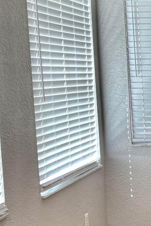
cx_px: 330
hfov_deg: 11.4
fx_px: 661
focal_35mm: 105
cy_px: 131
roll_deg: +1.3
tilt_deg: -6.4
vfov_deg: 19.5
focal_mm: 5.96
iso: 100
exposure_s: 1/120
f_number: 1.6
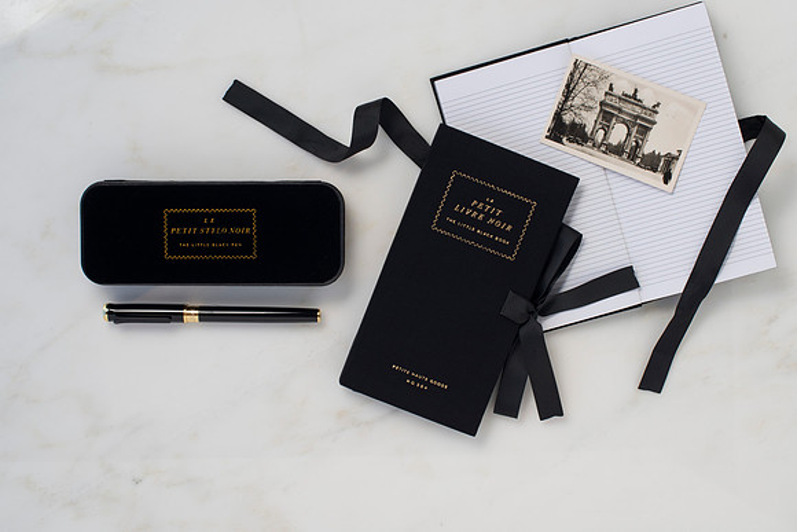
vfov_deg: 25.4
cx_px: 405
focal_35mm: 53
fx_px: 1181
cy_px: 270
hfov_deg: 37.3
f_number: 11
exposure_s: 1/80
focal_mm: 50
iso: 250
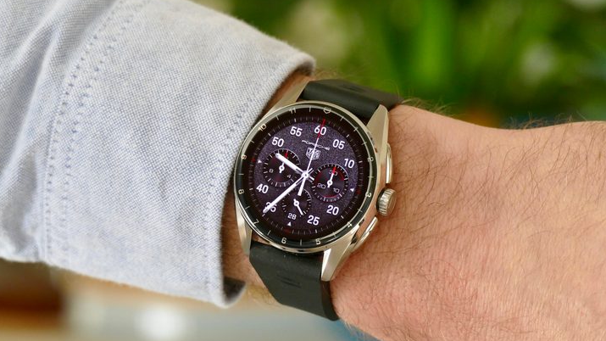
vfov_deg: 6.2
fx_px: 3149
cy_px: 180
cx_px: 303
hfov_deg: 11.0
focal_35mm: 196
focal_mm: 67.72
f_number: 4.5
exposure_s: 1/100
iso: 1000
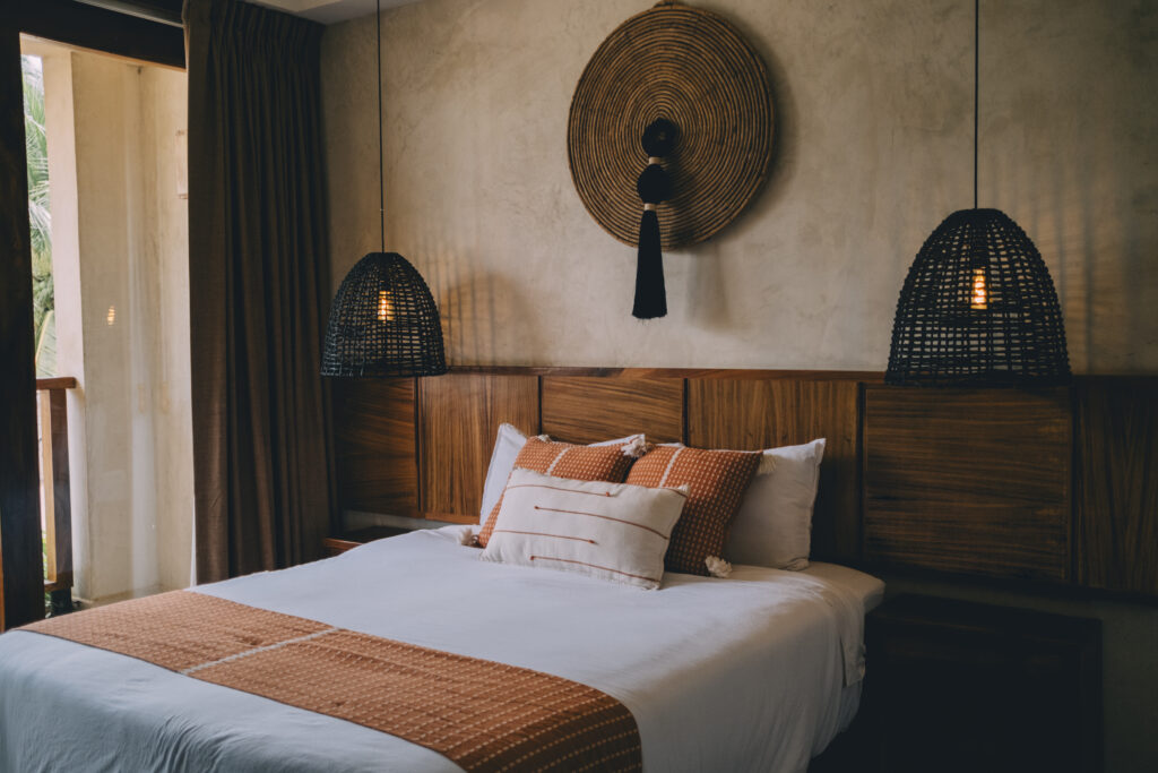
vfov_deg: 37.9
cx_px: 579
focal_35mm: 35
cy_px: 386
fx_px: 1126
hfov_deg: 54.4
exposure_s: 1/750
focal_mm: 23
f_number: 2
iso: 640
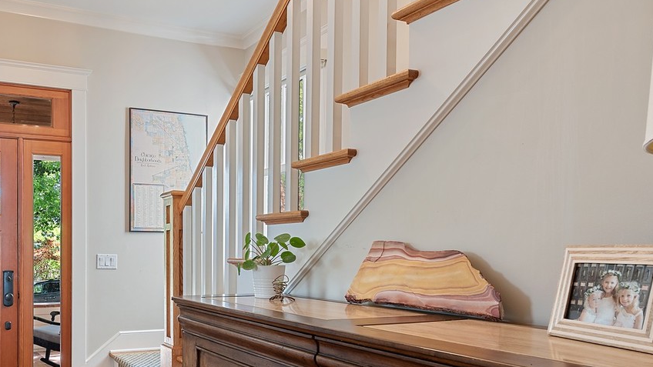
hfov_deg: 57.7
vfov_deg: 36.3
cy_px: 245
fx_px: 554
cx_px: 157
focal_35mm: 32
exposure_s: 1/1.25
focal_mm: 16
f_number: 8
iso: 200
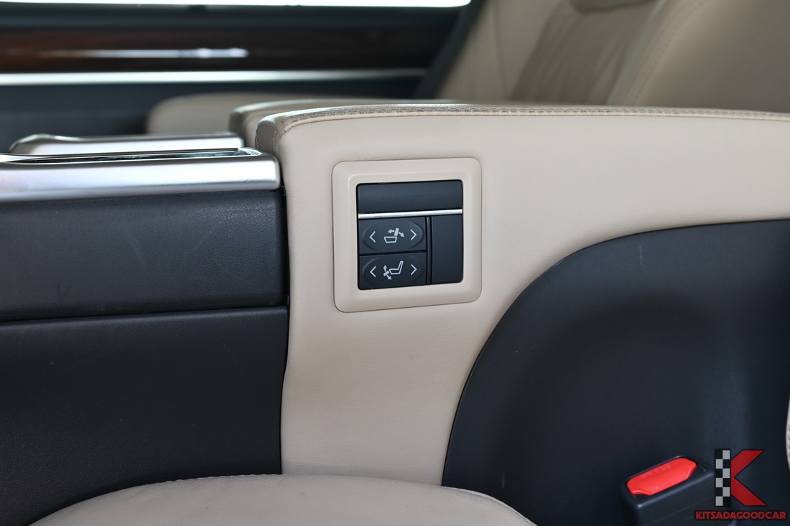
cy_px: 263
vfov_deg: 26.5
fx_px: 1119
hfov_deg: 38.9
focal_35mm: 51
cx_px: 395
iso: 280
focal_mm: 34.5
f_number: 5.6
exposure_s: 1/30
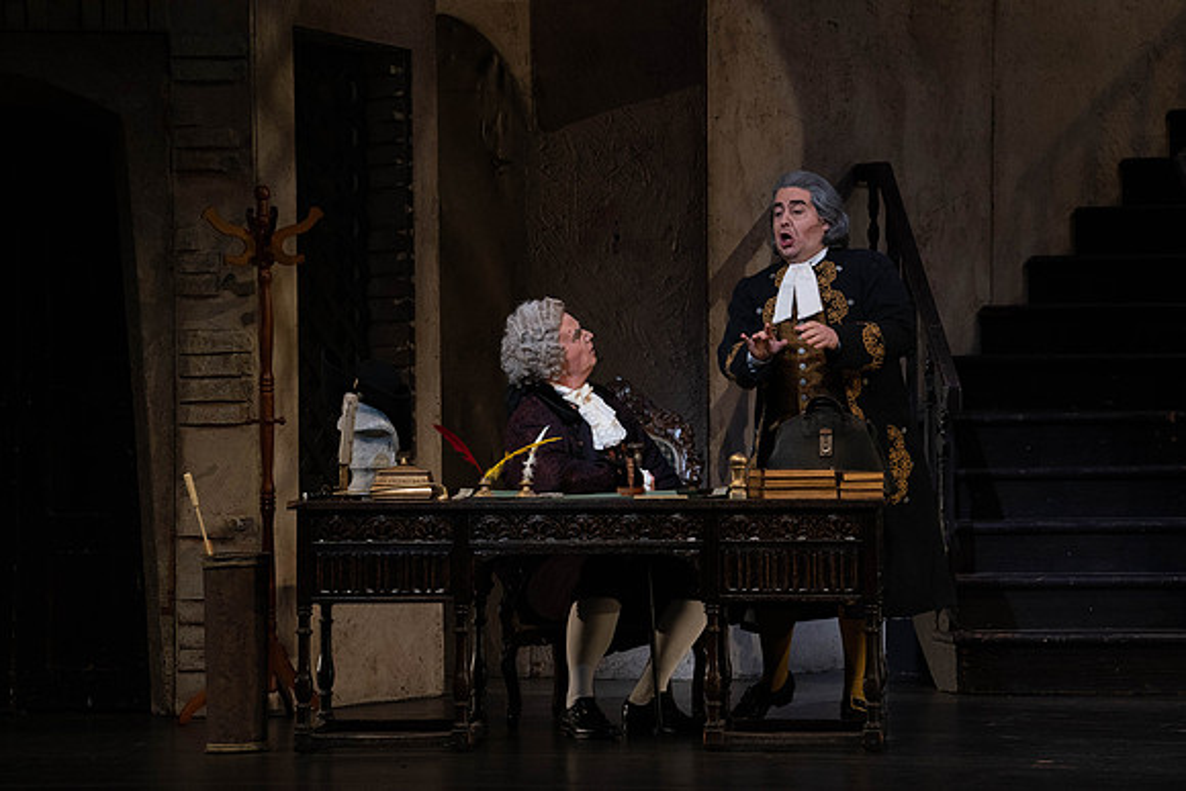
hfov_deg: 10.3
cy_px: 396
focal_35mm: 200
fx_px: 6590
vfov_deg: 6.9
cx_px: 593
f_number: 9
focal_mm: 200
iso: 3200
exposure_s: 1/250
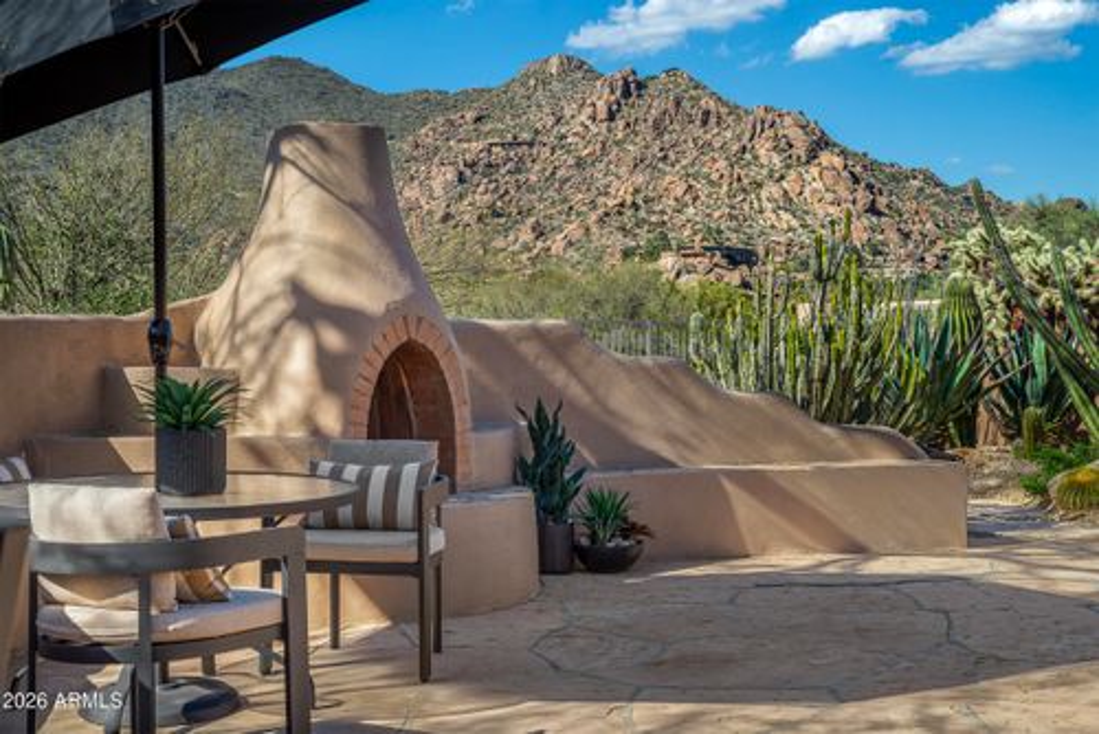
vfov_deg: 27.0
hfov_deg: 39.6
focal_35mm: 50
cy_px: 367
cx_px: 550
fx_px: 1527
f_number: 11
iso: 100
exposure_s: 1/250
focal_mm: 50
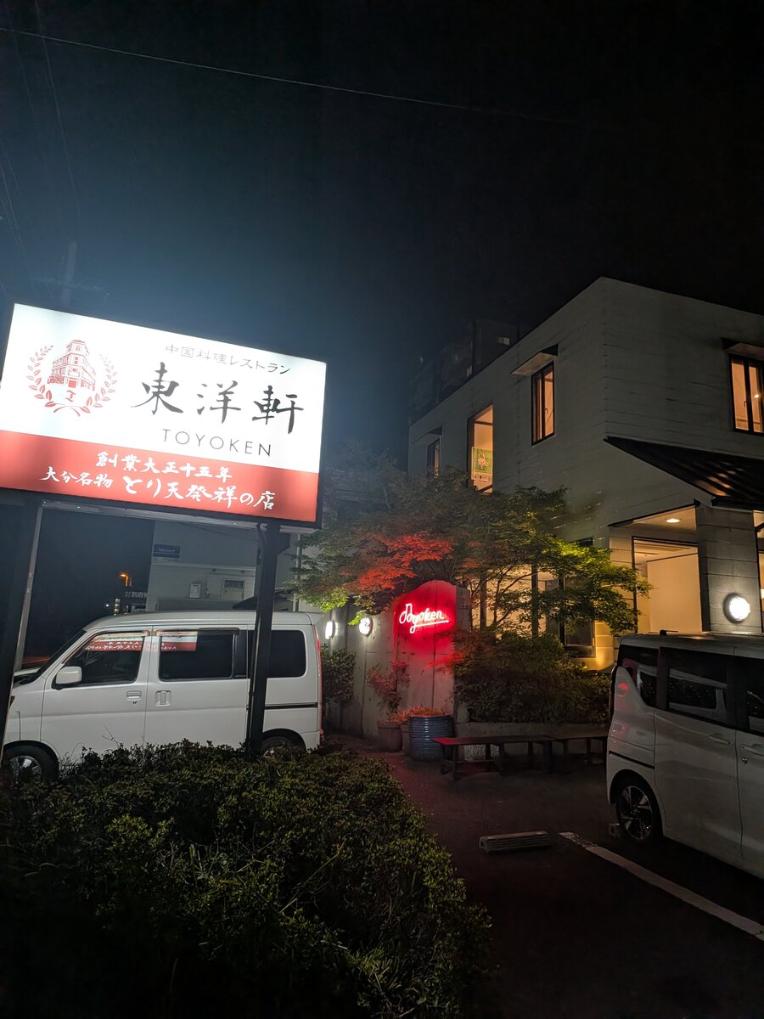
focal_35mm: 24
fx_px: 706
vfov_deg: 71.6
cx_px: 382
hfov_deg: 56.8
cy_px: 510
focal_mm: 4.53
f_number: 1.7
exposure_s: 1/120
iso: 257
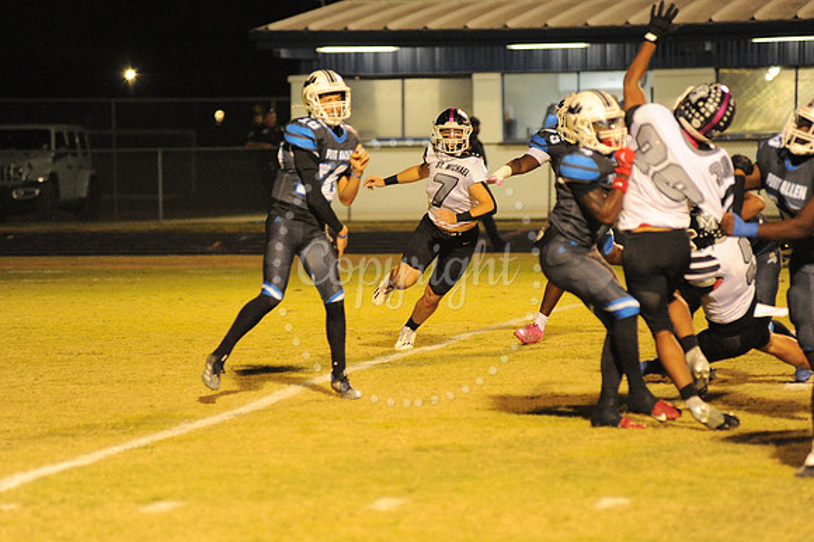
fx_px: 4519
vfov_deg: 6.9
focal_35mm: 200
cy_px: 271
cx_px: 407
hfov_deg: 10.3
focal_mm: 200
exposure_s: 1/320
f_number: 4
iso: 6400
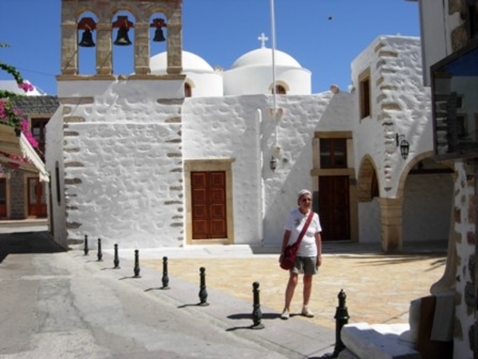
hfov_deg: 51.4
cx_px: 239
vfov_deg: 39.7
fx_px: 497
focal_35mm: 36
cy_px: 180
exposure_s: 1/373
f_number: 6.8
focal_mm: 7.5
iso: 50
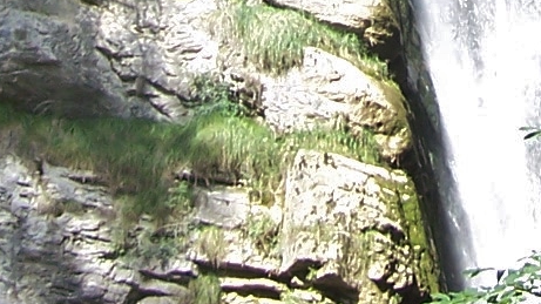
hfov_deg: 11.6
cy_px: -391
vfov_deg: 6.3
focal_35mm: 184
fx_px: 2639
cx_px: 487
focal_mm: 6.3
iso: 80
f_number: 2.8
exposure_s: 1/250
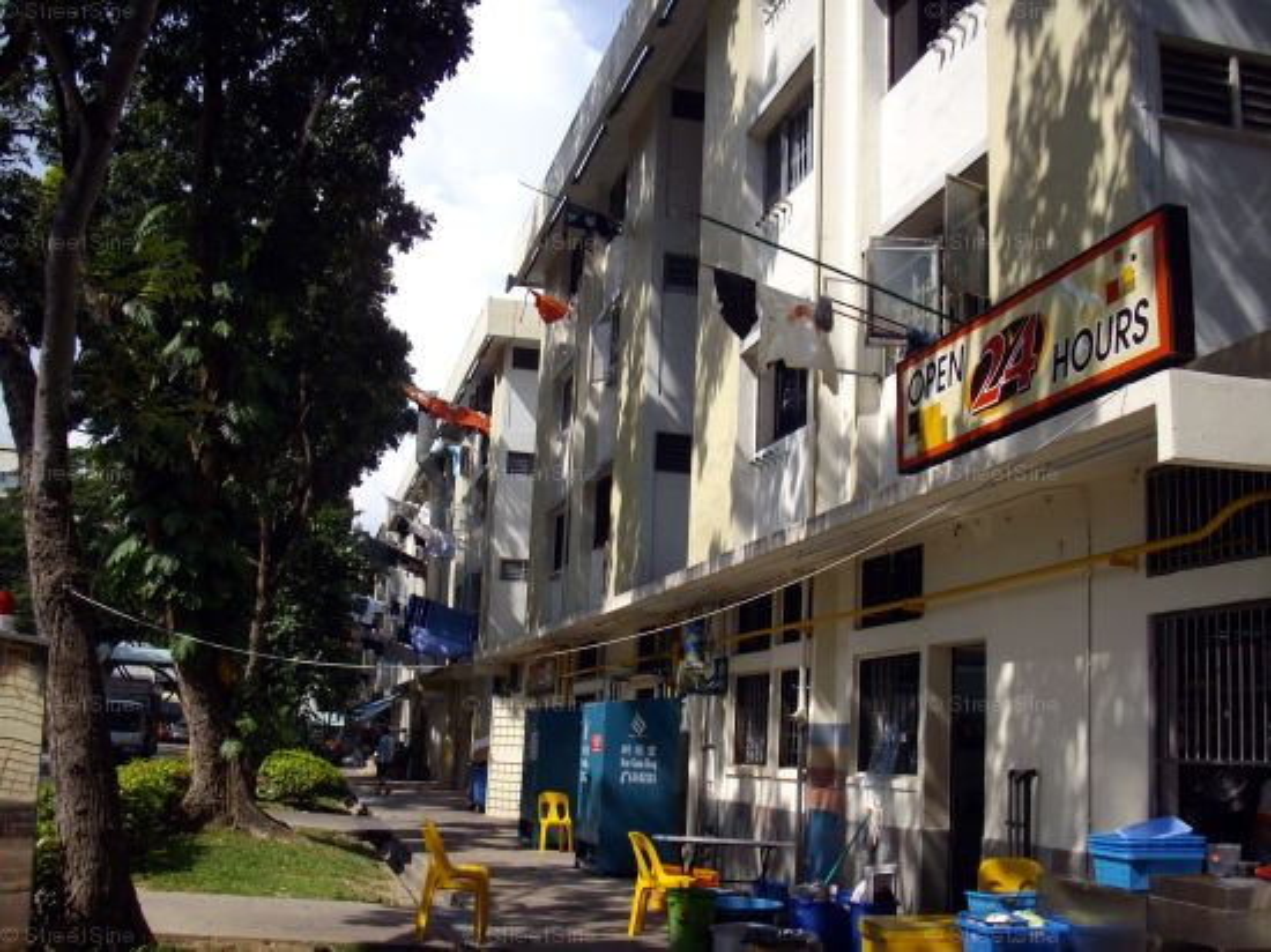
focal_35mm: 37
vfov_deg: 38.6
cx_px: 636
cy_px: 476
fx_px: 1358
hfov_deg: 50.2
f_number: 5.6
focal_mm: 6.2
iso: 80
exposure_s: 1/320
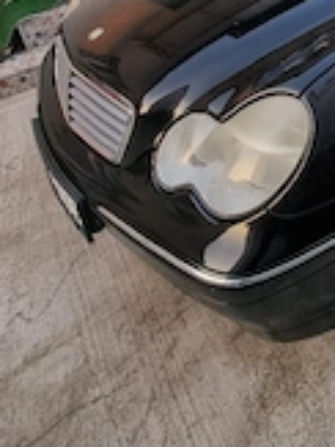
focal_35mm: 32
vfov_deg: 45.8
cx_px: 390
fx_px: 413
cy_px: -19
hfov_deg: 35.8
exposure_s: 1/100
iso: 64
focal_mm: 2.2
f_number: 2.2
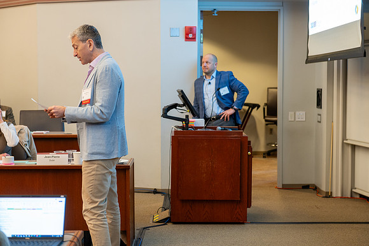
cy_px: 123
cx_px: 184
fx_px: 735
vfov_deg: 19.0
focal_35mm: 72
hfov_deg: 28.2
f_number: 4
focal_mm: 70
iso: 1250
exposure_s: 1/50
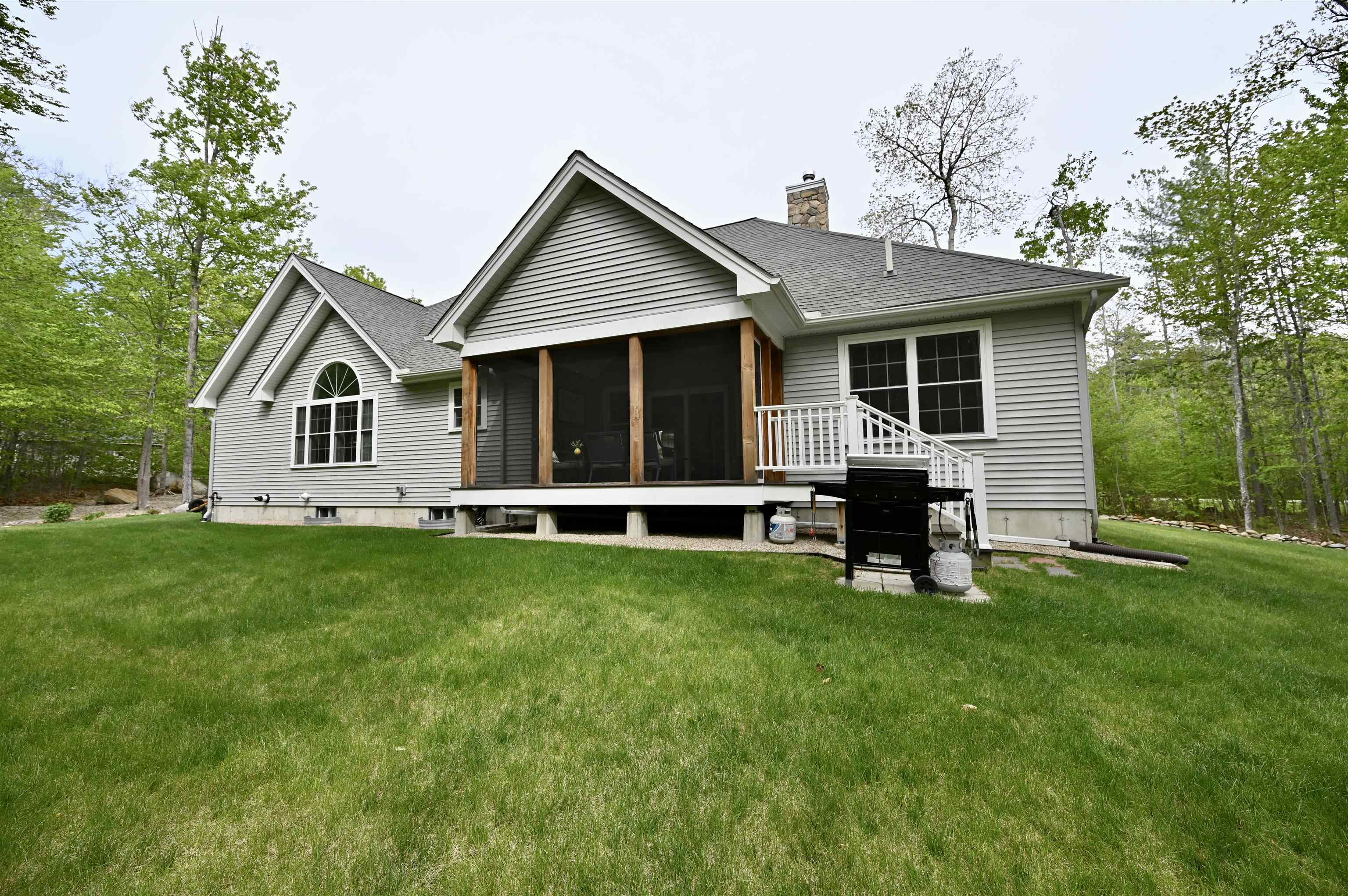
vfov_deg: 81.1
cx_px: 674
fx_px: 524
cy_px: 448
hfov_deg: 104.3
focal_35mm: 14
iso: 100
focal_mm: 14
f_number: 6.3
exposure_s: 1/320
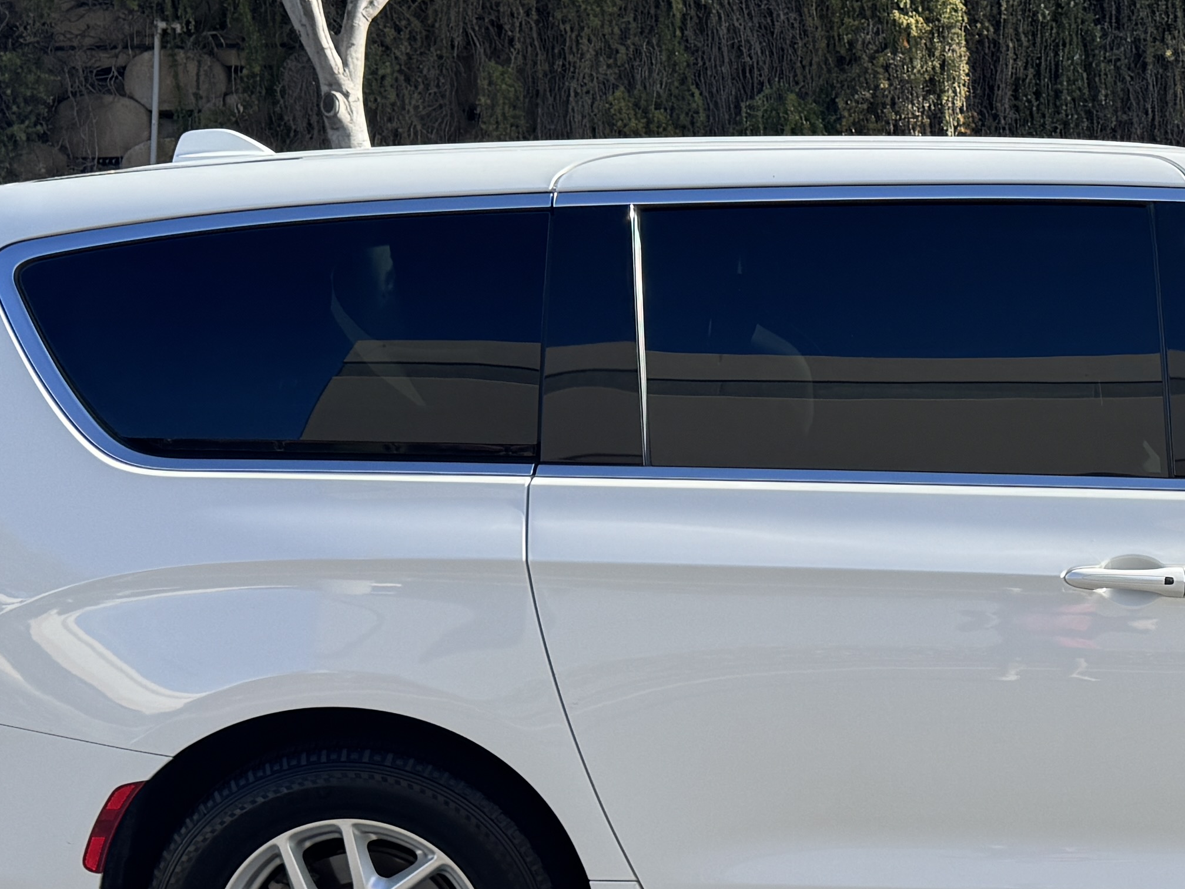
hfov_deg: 27.3
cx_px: 1129
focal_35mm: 68
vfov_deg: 21.5
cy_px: 647
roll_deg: +0.3
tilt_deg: -9.7
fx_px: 2328
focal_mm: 6.76
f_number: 1.78
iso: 80
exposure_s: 1/1597
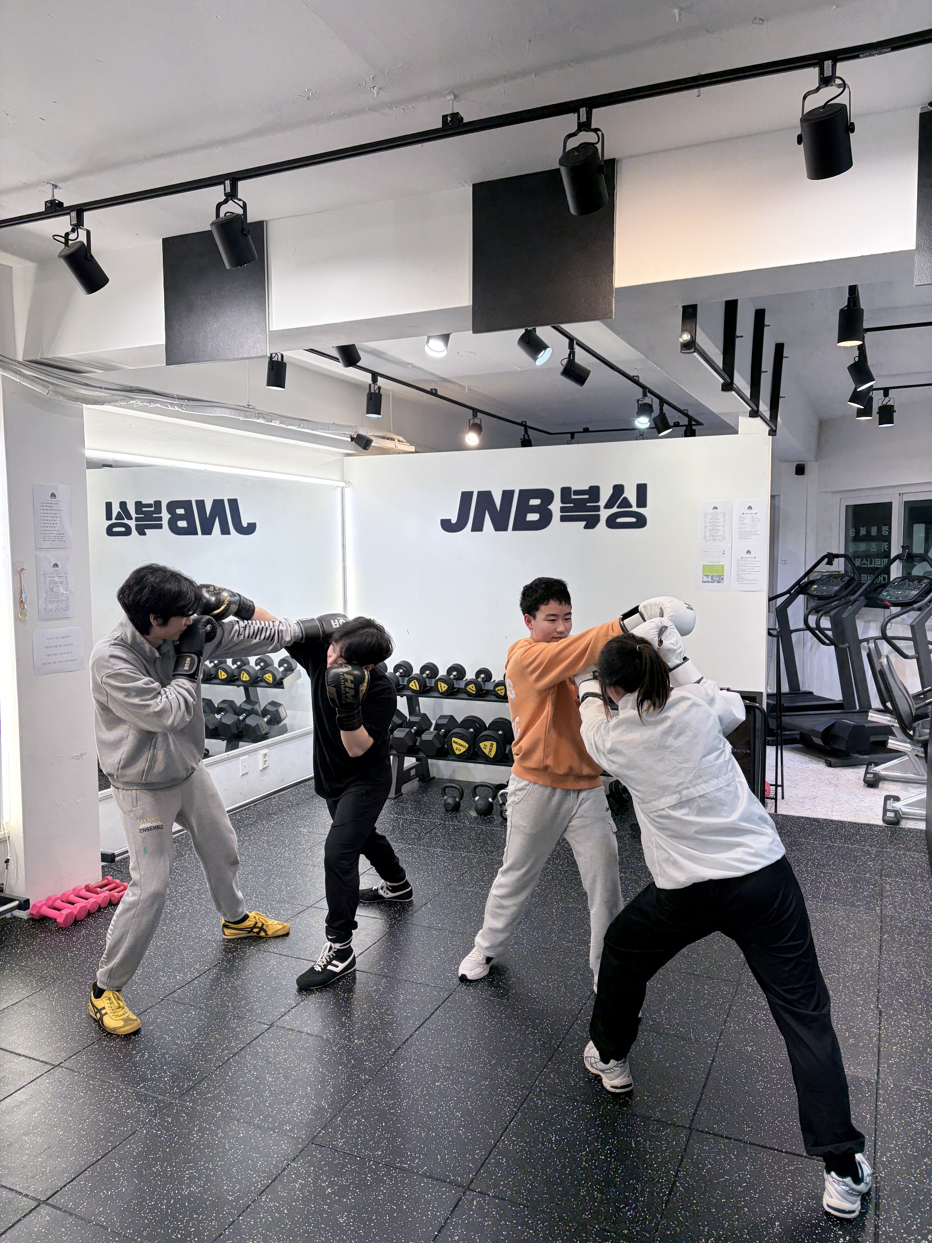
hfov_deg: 53.1
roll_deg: +0.8
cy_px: 622
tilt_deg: -3.7
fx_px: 933
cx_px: 466
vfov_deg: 67.3
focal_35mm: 26
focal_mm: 5.96
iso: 64
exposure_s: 1/60
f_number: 1.6
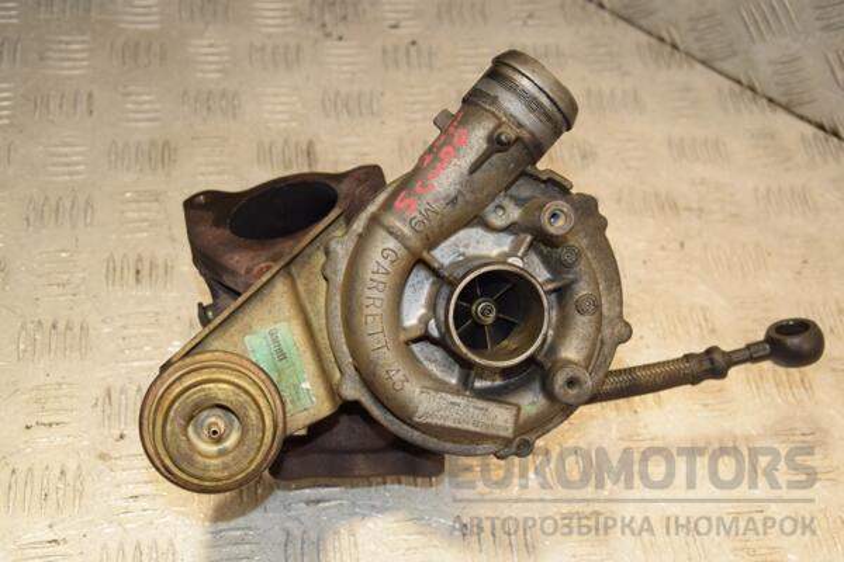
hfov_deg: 35.1
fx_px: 1336
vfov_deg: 23.8
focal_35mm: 57
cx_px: 422
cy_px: 281
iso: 800
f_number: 7.1
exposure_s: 1/200
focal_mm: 38
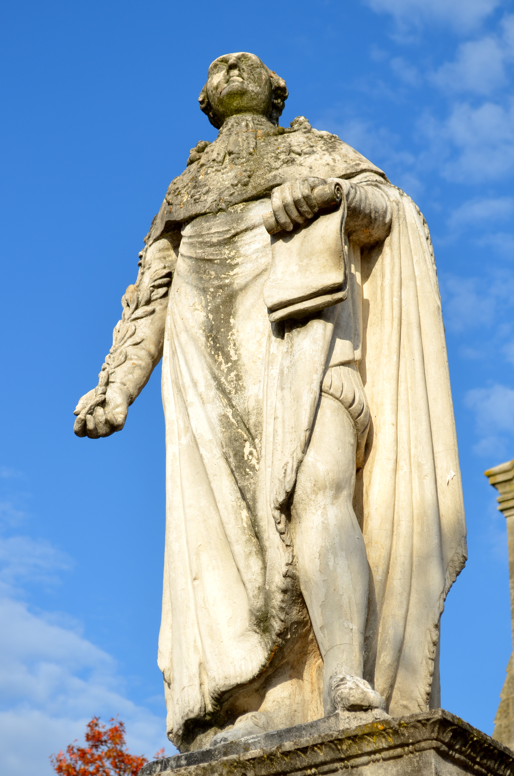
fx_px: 1775
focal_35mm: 82
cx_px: 257
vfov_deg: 24.7
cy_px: 388
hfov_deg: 16.5
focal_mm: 55
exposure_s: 1/320
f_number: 9
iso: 100
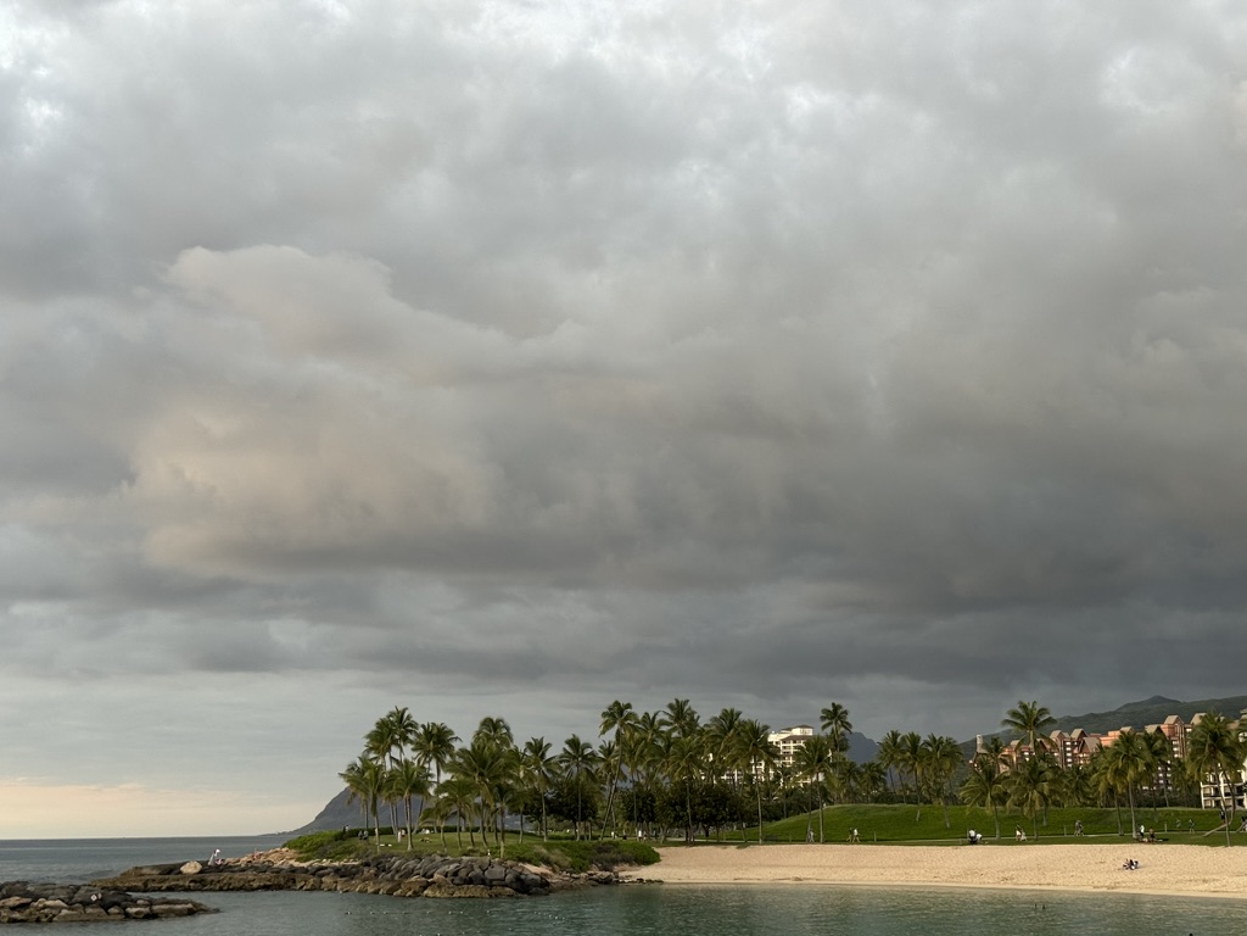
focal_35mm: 48
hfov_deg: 39.7
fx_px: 1729
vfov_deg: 30.3
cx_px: 624
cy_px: 468
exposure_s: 1/114
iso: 100
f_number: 1.78
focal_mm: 6.76
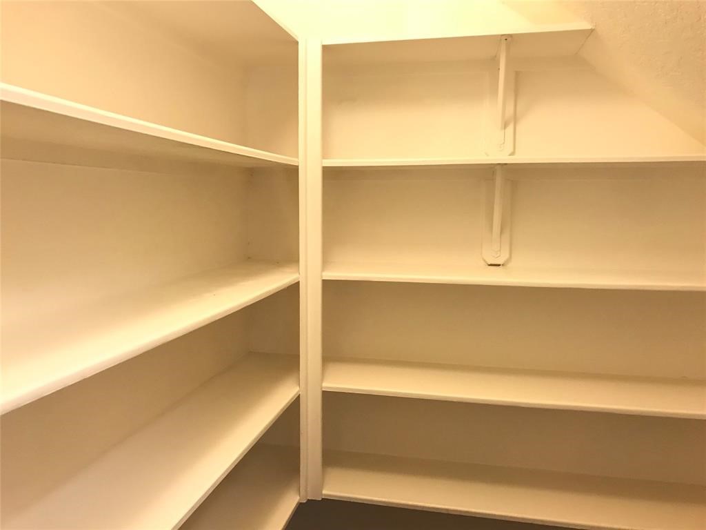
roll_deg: +0.0
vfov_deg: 49.7
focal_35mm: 28
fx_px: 571
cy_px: 265
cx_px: 353
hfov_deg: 63.4
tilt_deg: -6.3
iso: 64
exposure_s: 1/15
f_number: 1.8
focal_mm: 3.99
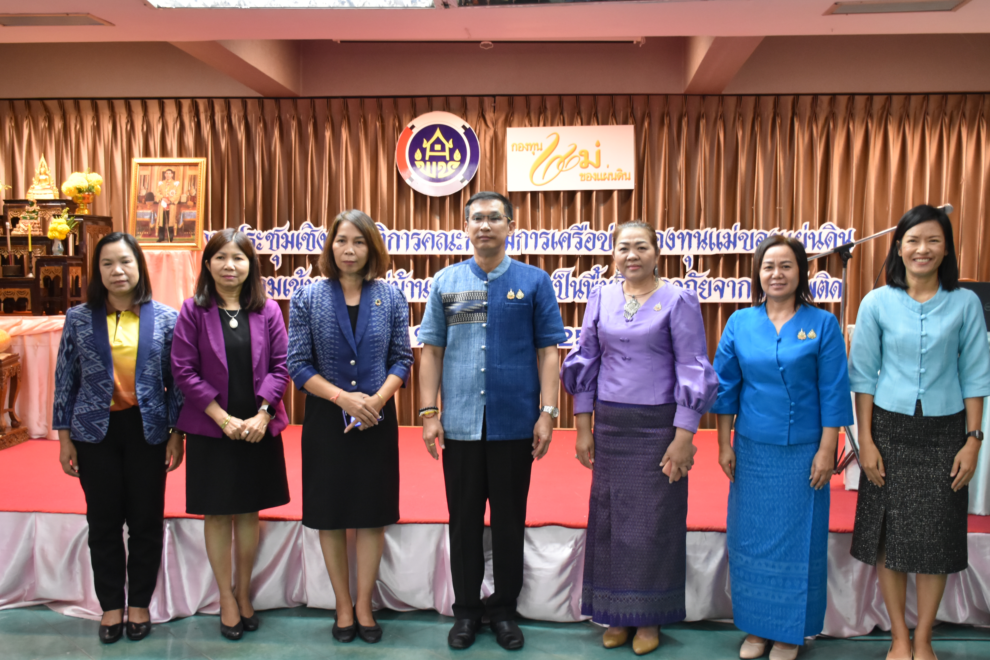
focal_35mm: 38
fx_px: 1045
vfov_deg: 35.1
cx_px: 508
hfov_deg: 50.7
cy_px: 328
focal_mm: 22
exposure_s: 1/30
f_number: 4
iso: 1400
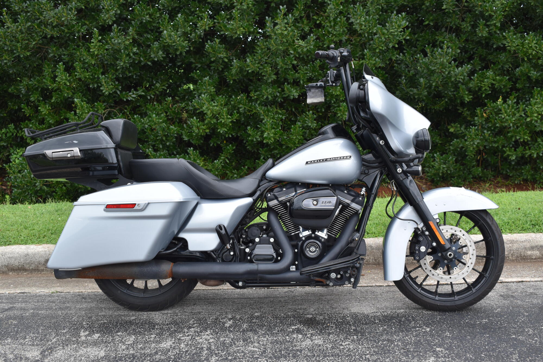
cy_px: 181
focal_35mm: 42
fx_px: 633
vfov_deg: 31.9
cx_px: 272
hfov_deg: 46.4
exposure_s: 1/250
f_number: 6.3
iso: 200
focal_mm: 28
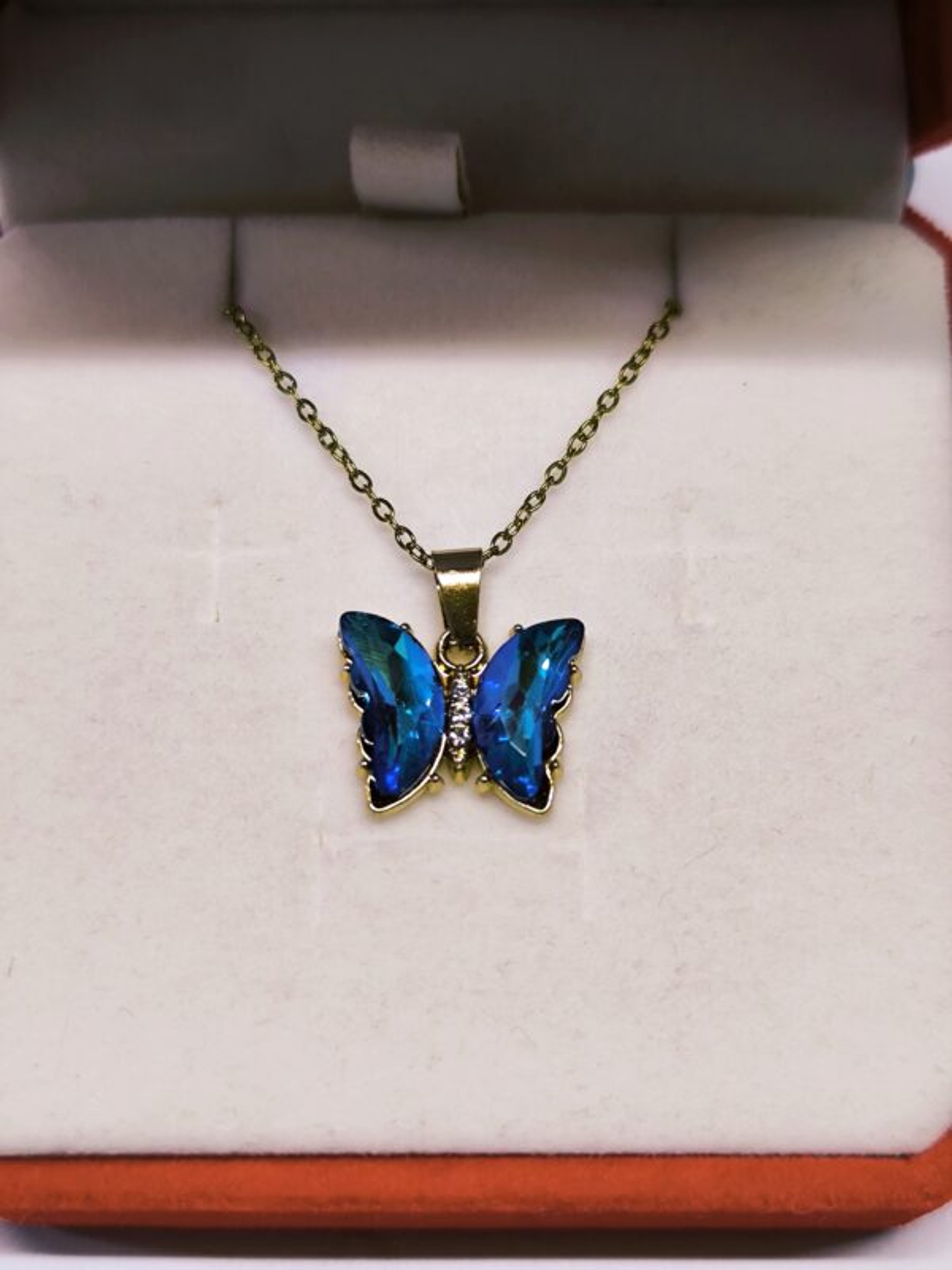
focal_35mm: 46
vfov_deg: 41.2
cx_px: 476
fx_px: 1687
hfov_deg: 31.5
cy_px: 635
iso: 640
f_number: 1.65
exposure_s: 1/50
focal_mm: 6.14
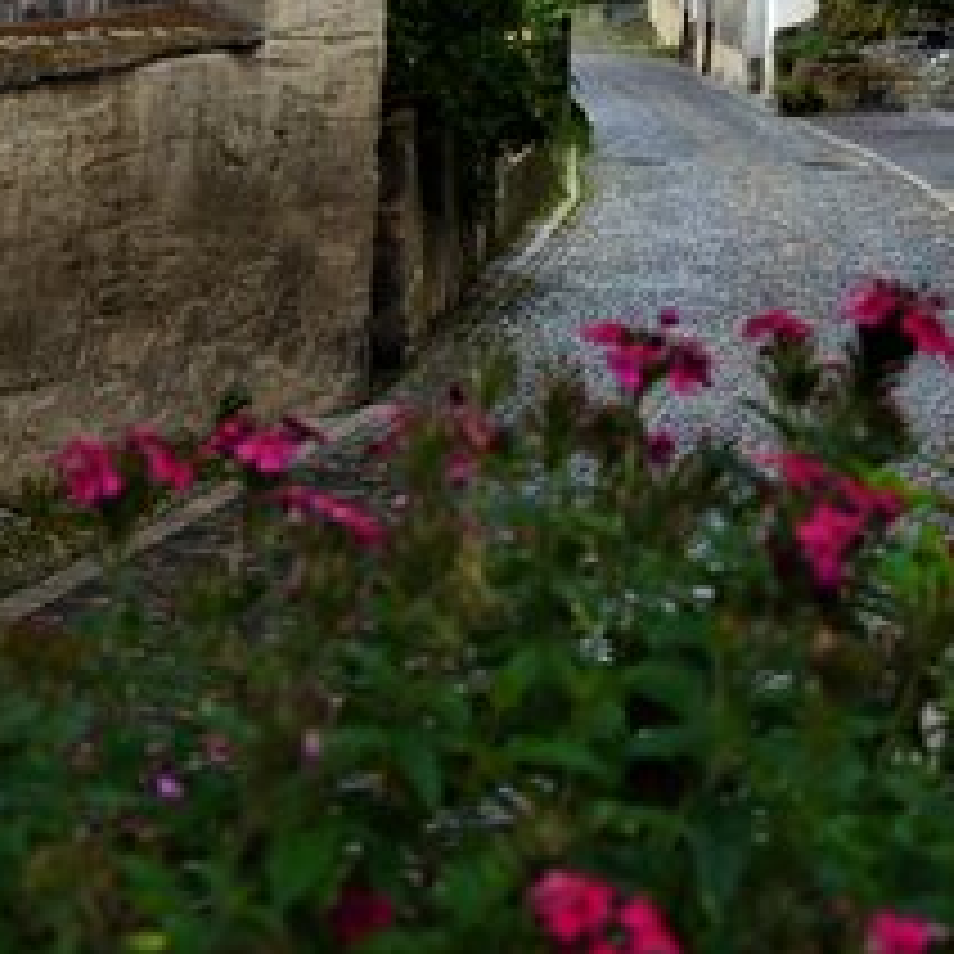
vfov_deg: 16.5
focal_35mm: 100
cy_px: -266
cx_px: 770
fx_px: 3118
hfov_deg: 17.2
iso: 320
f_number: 9
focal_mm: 26
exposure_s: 1/125
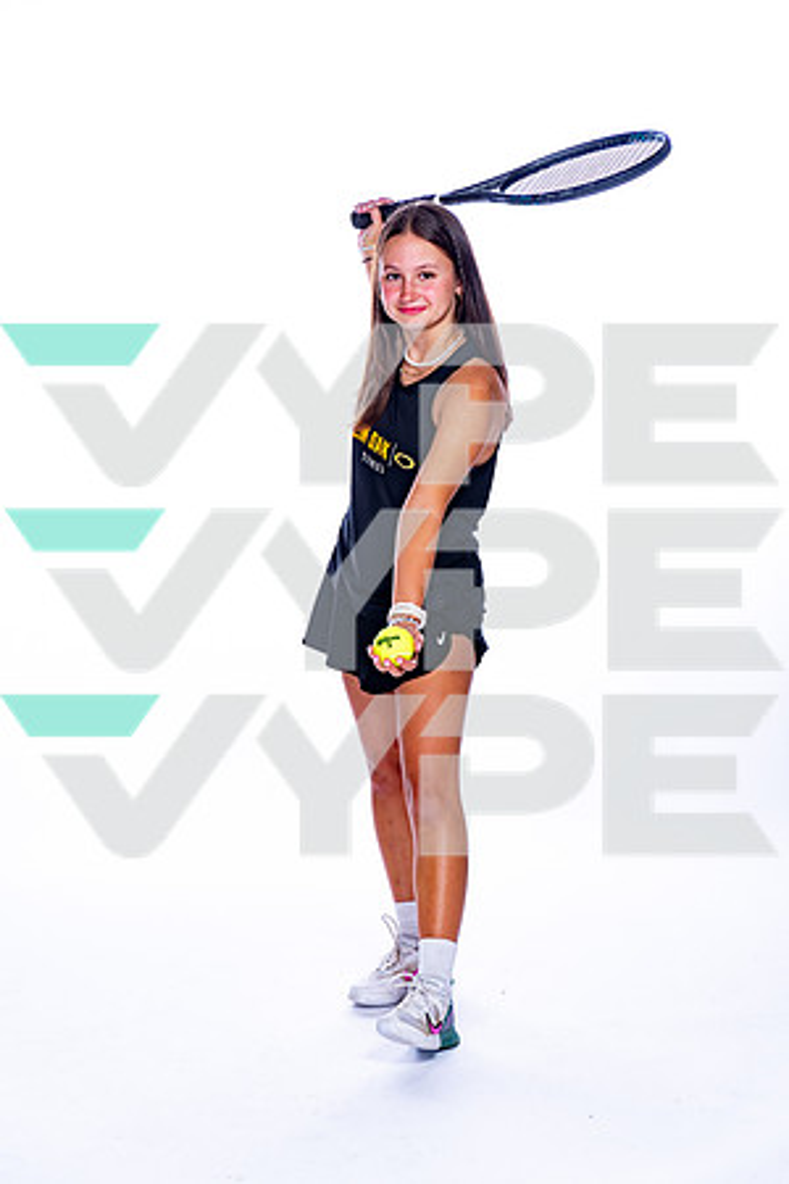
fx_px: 2202
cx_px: 394
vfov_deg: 30.1
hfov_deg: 20.3
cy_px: 592
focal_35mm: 67
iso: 100
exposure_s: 1/250
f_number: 5.6
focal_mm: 67
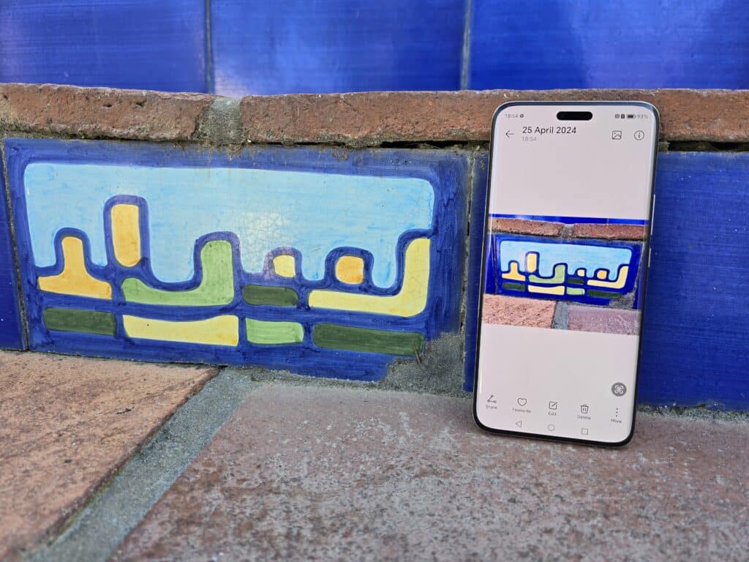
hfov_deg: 73.9
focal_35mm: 23
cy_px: 281
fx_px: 498
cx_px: 374
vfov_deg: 58.9
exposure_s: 1/180
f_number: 1.7
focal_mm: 6.3
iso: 50
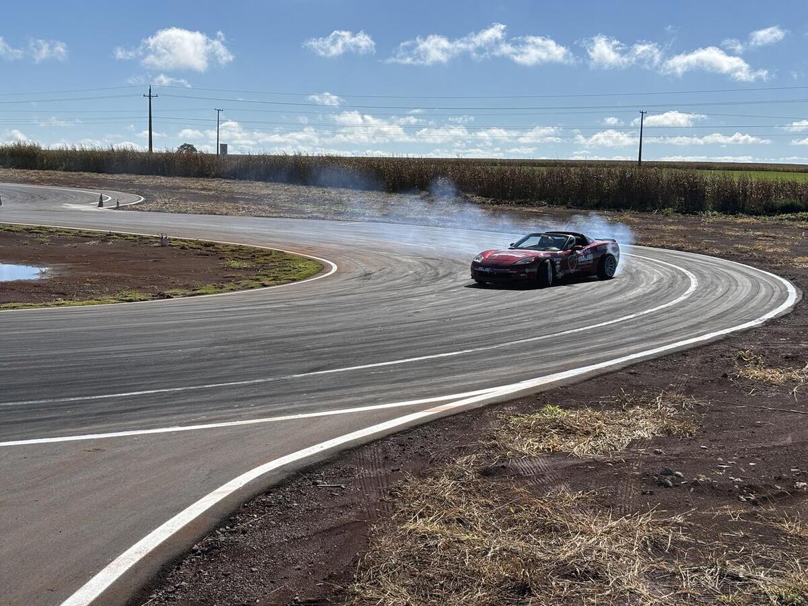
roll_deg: -1.0
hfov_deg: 36.8
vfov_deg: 28.0
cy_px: 303
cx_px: 404
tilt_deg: -5.5
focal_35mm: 52
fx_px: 1214
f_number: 1.6
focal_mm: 5.96
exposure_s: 1/4255
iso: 40
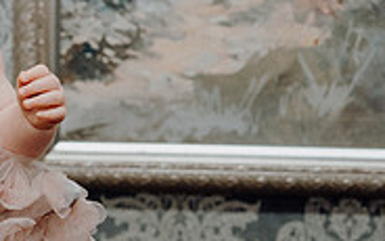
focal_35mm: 180
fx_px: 1889
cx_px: -96
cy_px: 81
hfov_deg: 11.4
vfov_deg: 7.3
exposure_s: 1/160
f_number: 5
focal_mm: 56
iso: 2500
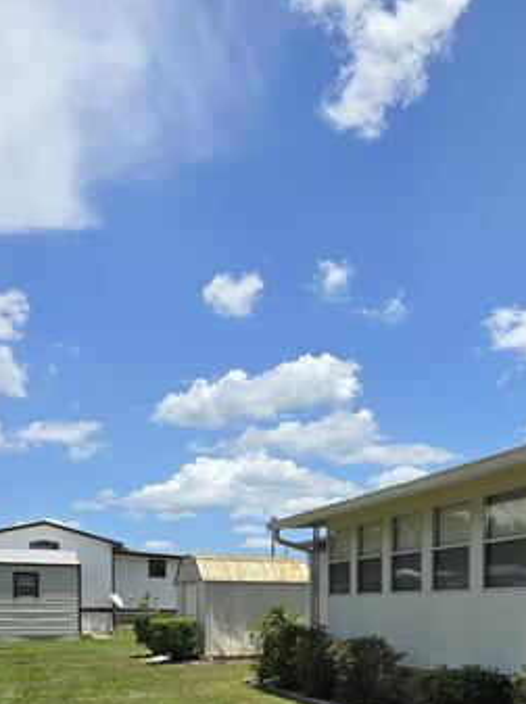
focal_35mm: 41
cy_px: 623
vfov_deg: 42.4
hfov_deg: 33.6
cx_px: 449
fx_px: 832
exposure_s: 1/986
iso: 12
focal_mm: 6.3
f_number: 1.7
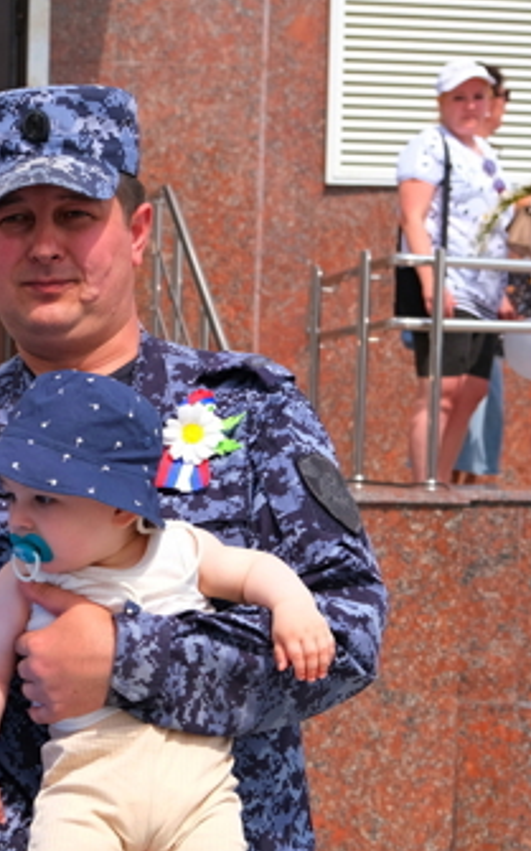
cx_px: -206
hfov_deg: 12.0
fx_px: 2434
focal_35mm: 105
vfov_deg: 19.7
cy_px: 617
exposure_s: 1/640
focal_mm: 30.8
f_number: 4.5
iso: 160
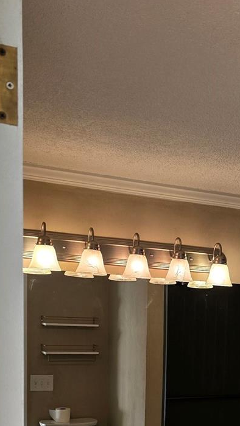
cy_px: 384
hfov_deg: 20.9
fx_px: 622
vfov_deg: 35.6
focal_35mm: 55
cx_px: 258
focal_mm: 6.3
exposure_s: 1/120
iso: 100
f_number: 1.7
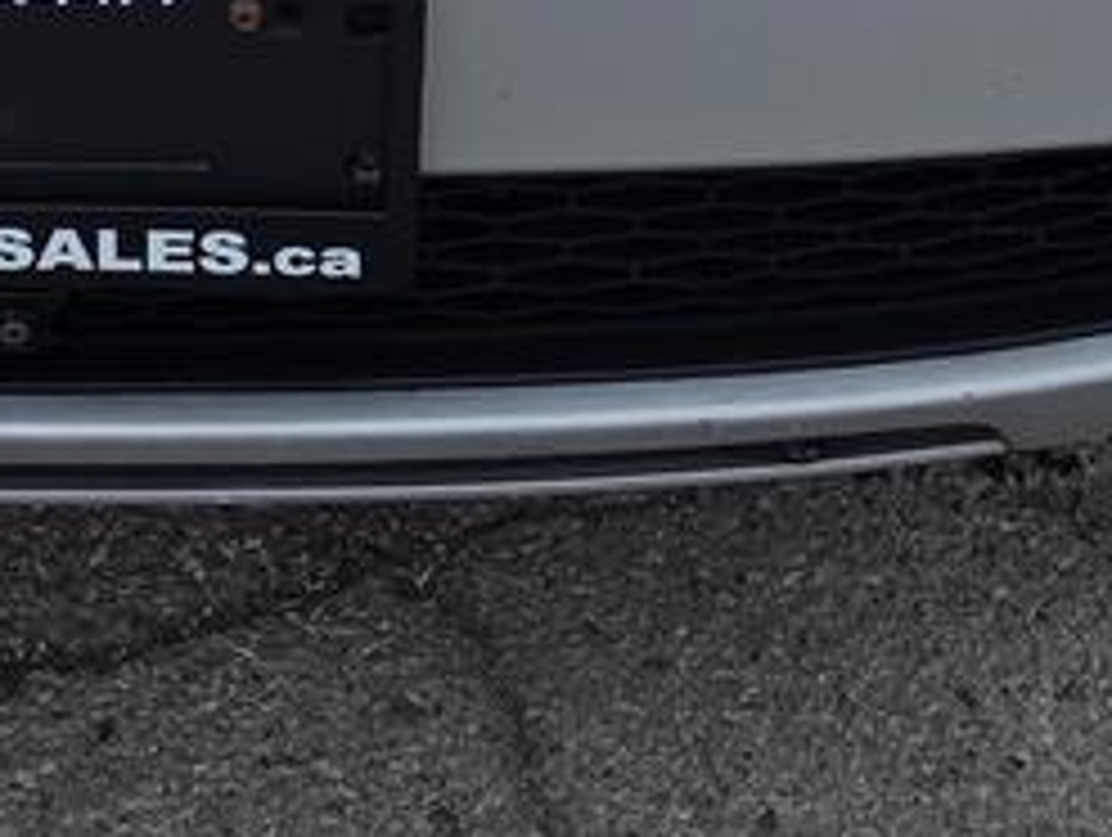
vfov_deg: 10.6
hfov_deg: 16.3
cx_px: 122
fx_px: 3828
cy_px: -1197
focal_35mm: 119
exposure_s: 1/4539
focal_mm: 6.3
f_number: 1.7
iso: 80
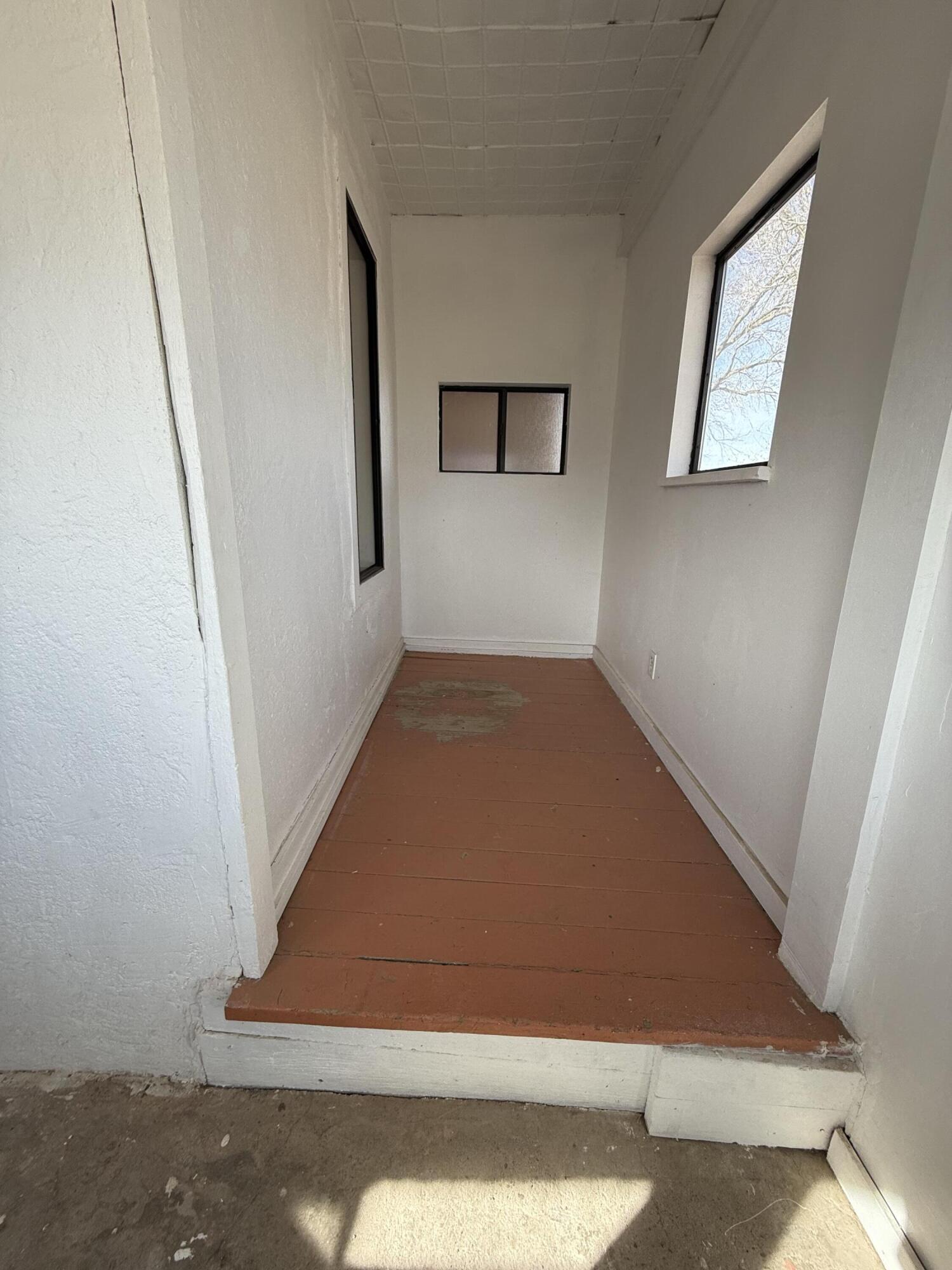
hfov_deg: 85.7
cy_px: 635
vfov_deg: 102.1
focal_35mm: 14
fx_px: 513
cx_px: 476
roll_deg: -1.1
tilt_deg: -11.2
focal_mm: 2.22
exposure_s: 1/188
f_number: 2.2
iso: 50
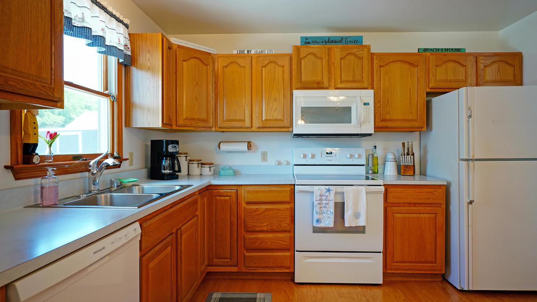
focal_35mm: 20
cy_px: 151
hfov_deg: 86.6
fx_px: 285
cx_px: 282
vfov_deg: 55.9
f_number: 2.8
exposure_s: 1/30
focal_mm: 12.1
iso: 160
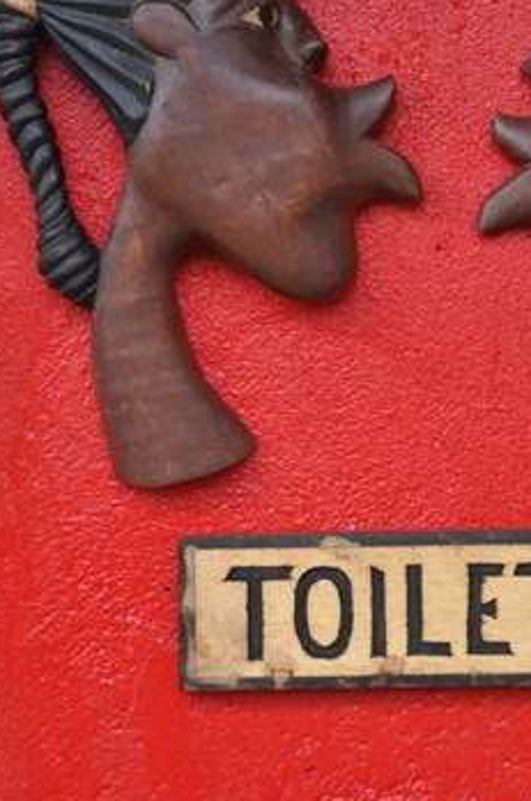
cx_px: 401
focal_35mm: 116
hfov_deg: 11.7
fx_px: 2574
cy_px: 253
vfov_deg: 17.6
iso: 200
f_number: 5.6
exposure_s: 1/125
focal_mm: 42
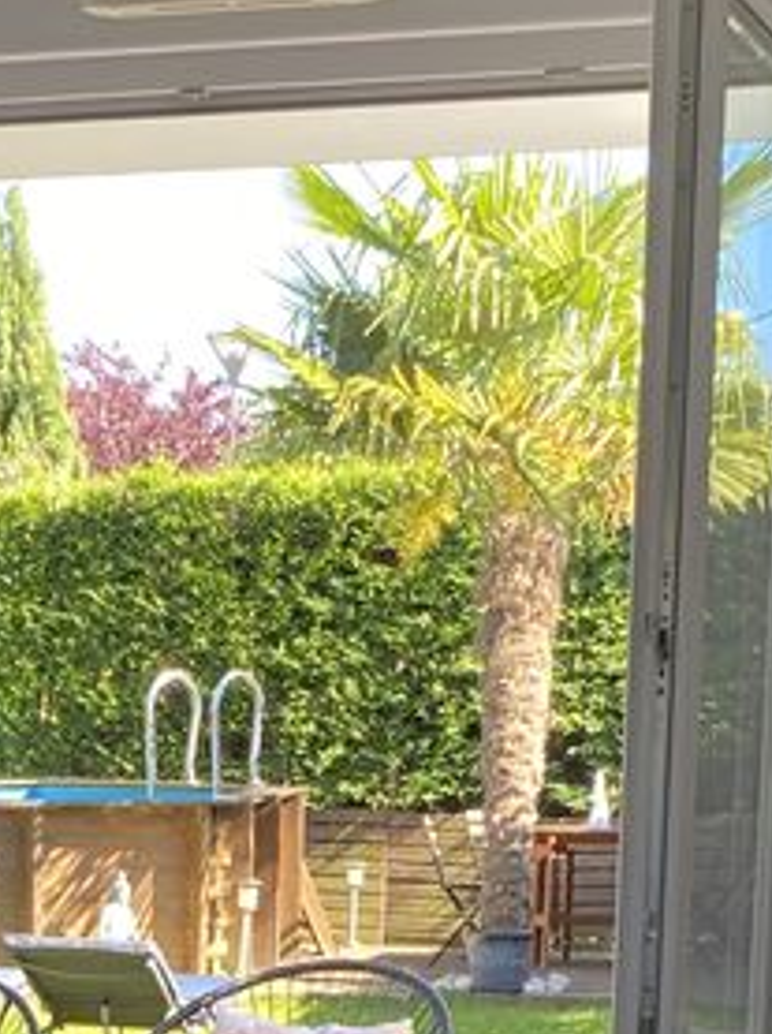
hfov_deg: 15.5
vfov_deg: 19.5
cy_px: 1280
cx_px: 63
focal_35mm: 94
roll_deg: +0.3
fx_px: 2802
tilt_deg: -11.4
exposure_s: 1/122
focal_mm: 4.25
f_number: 1.8
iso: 40
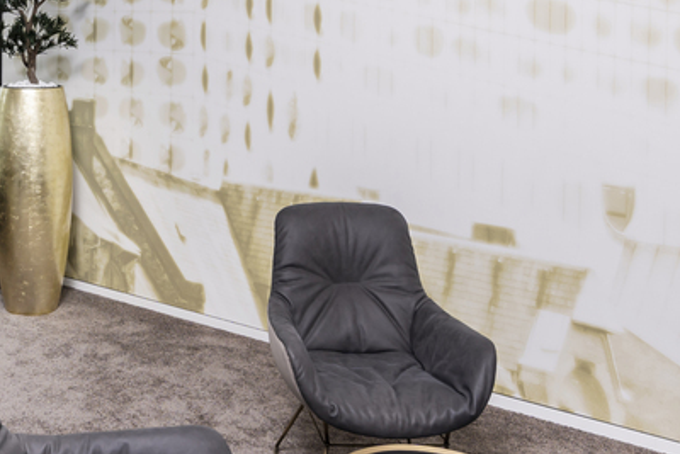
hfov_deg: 43.2
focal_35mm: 42
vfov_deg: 31.8
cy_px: 270
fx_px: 794
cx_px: 95
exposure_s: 1/160
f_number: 5.6
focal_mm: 14
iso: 50
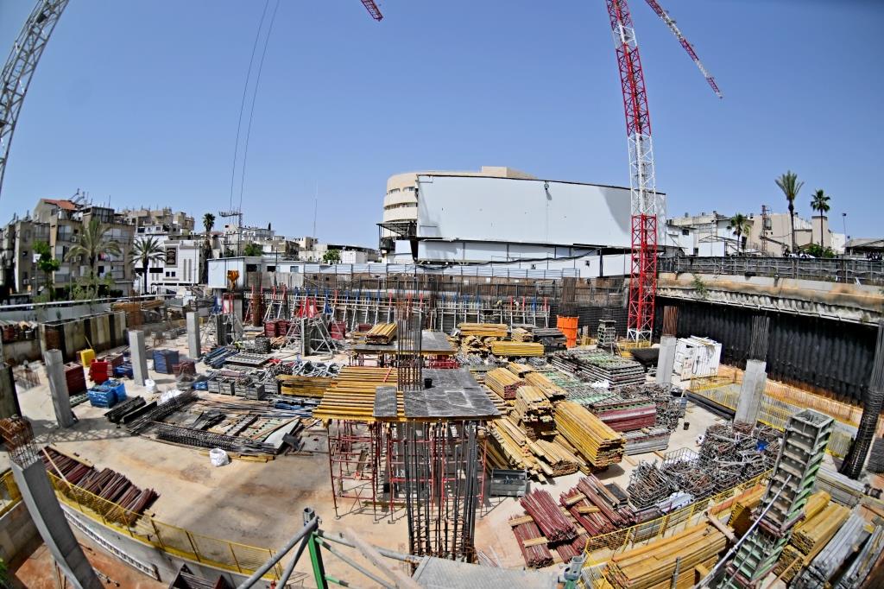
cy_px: 294
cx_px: 442
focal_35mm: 15
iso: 40
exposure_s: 1/3200
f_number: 2.8
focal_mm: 10.5
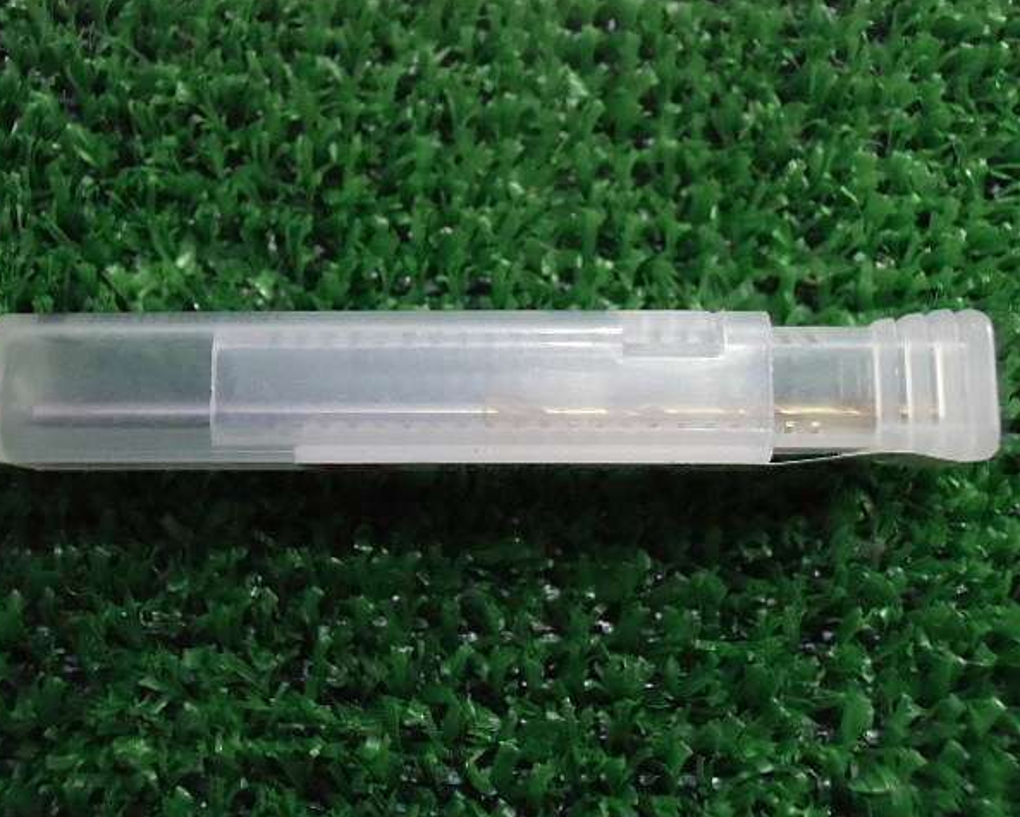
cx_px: 471
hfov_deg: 45.7
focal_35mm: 40
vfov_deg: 37.4
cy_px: 406
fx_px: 1208
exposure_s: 1/80
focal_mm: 6.67
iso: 800
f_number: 3.9
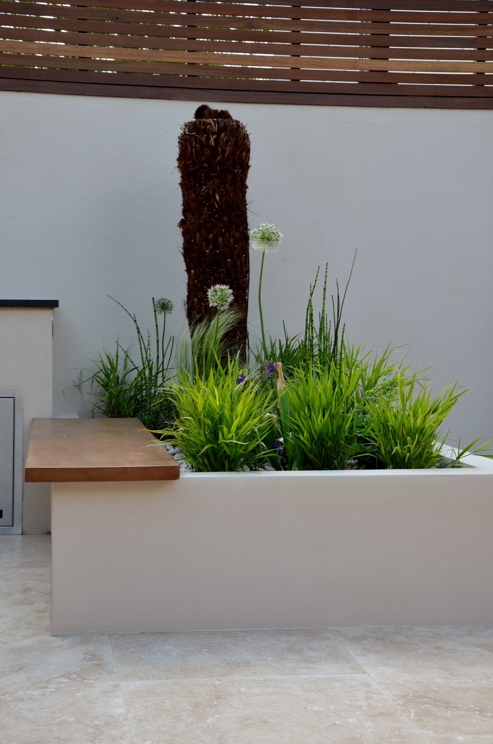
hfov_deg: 21.5
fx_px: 1300
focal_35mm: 63
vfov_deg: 32.0
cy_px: 372
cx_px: 246
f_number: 7.1
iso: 200
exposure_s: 1/200
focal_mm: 42
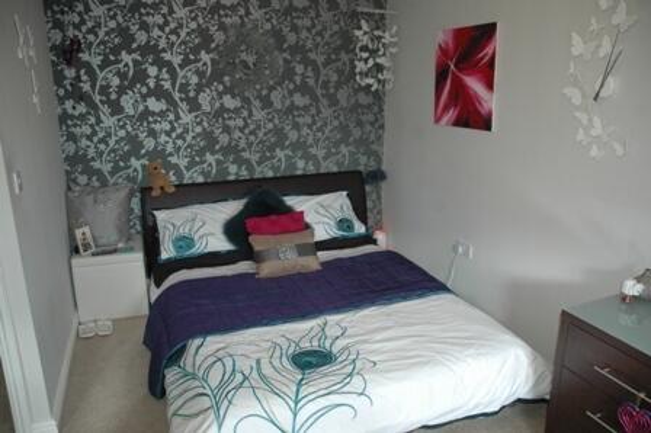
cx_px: 326
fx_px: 488
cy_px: 216
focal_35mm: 27
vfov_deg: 47.9
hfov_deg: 67.4
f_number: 4
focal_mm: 18
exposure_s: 1/60
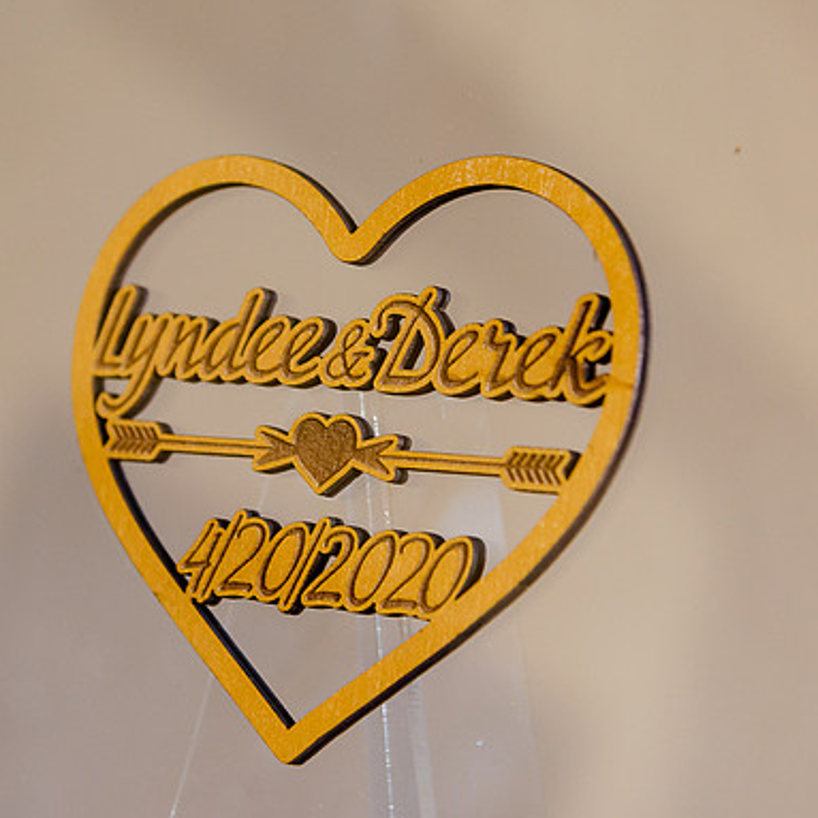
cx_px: 355
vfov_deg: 12.6
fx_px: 3689
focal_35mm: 138
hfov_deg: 12.6
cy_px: 355
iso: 1250
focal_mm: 85
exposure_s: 1/80
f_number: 4.5
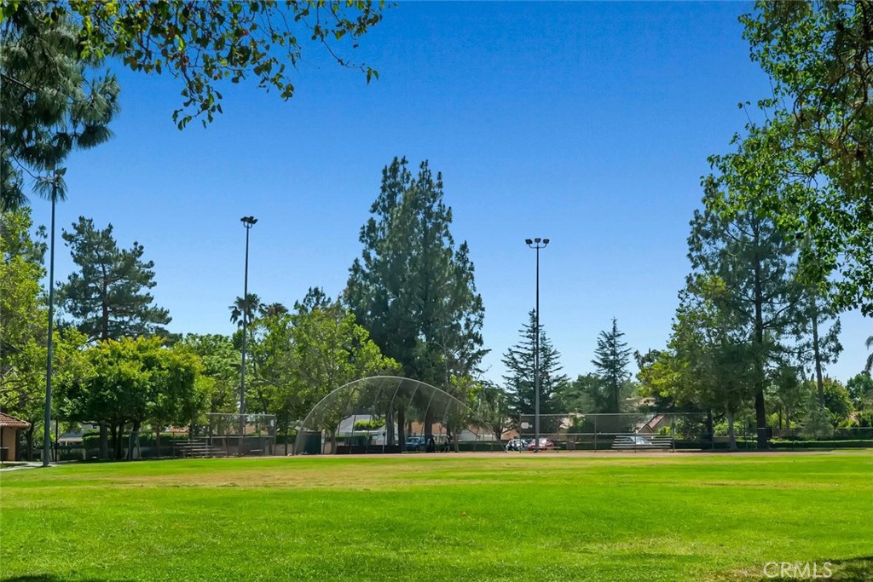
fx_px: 1601
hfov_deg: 30.5
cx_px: 436
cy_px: 291
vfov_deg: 20.6
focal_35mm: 66
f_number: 11
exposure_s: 1/640
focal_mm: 44
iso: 125
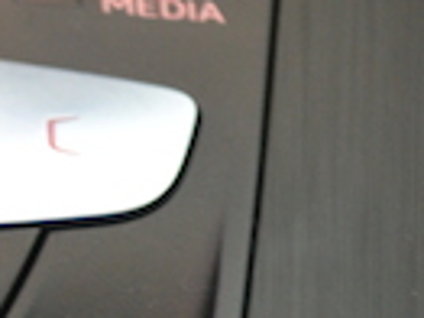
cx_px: -366
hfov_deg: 5.4
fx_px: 4457
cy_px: 127
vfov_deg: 4.1
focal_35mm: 364
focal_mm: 55
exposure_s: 1/15
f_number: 5.6
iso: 1100
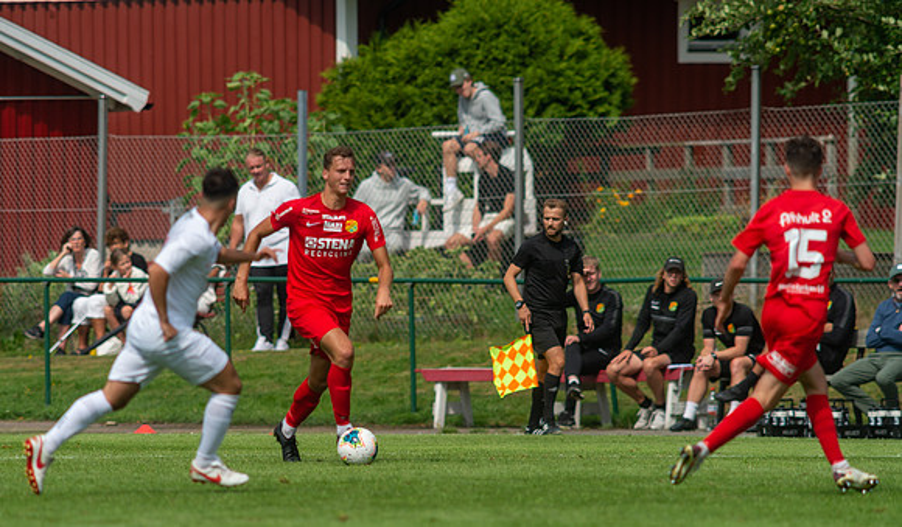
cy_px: 356
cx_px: 362
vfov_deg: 2.4
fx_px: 12770
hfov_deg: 4.0
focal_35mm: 529
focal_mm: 420
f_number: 4
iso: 160
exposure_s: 1/1250
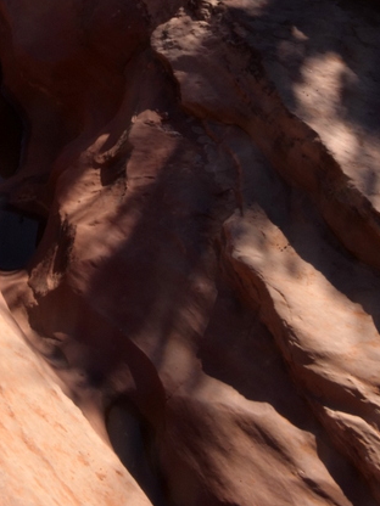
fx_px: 1010
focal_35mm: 69
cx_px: -17
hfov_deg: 20.5
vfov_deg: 26.3
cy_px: -30
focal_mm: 14
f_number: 22
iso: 200
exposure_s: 1/60
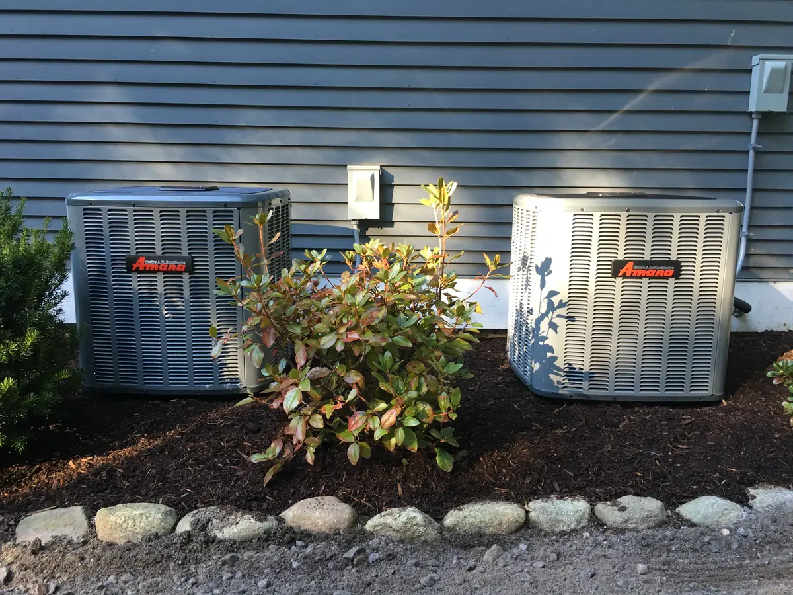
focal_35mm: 29
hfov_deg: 61.7
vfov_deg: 48.2
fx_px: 664
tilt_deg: -10.6
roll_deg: -0.2
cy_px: 298
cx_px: 396
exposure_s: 1/15
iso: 25
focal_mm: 4.15
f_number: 2.2
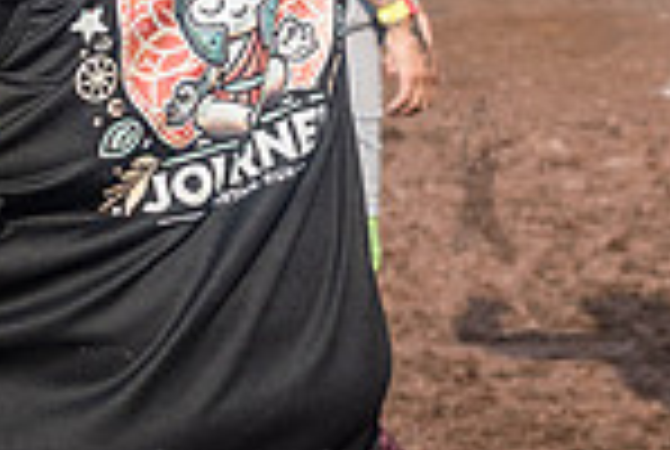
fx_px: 3860
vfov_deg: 6.6
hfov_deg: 9.9
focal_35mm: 207
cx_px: 243
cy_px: -15
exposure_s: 1/640
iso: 250
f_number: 5.6
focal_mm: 35
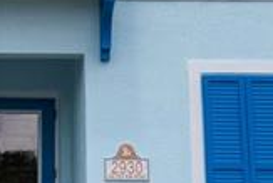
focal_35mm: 94
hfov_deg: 21.1
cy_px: 52
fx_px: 713
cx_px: 20
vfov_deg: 14.5
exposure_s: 1/1000
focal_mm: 10
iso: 320
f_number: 11
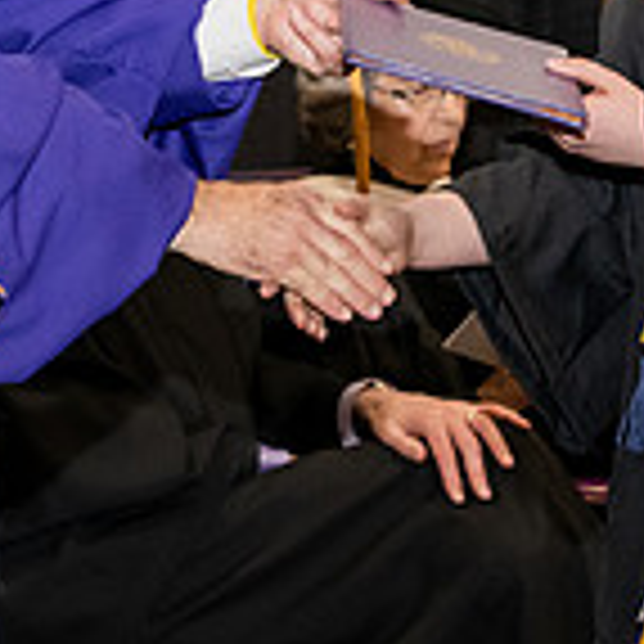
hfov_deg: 7.2
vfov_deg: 7.2
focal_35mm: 242
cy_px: -25
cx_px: 486
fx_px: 5094
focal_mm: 70
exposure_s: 1/200
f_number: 5.6
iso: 2500
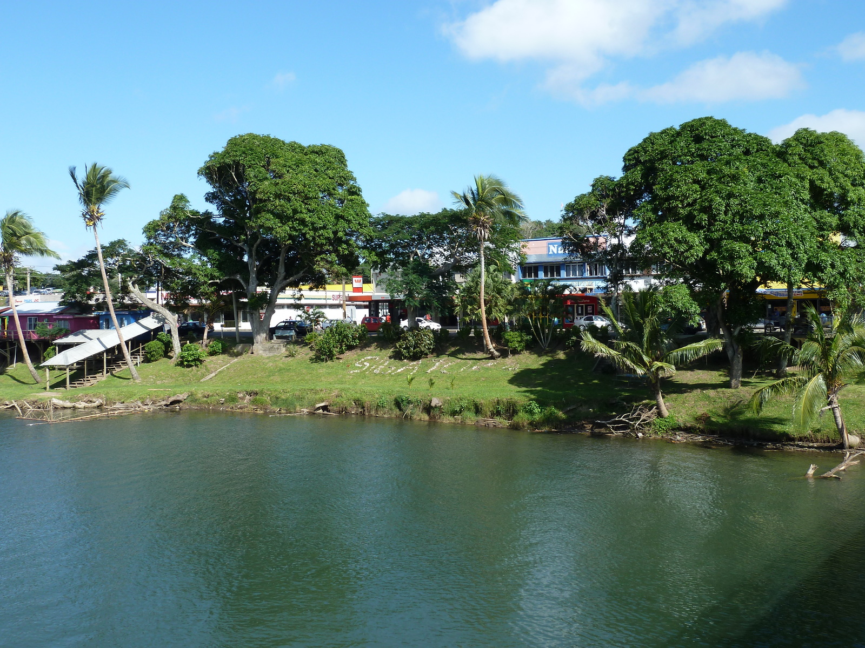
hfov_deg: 52.6
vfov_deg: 40.7
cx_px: 432
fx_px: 875
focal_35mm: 35
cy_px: 324
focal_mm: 5.7
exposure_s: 1/400
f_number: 4
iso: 80
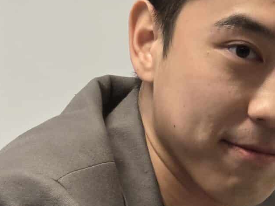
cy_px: 121
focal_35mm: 374
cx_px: 165
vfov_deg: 4.0
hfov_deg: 5.3
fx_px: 2970
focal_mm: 18.6
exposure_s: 1/50
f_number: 3.4
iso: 250
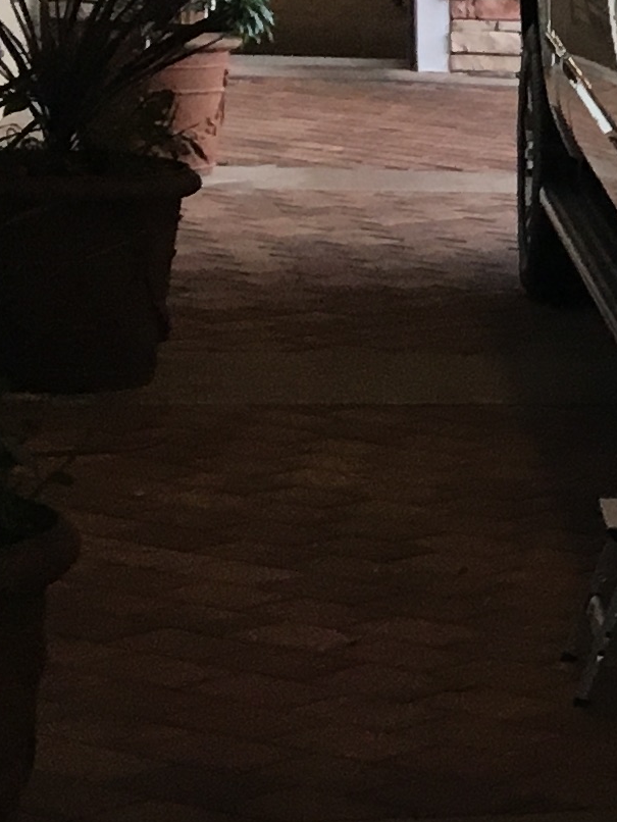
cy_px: 436
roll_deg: -3.1
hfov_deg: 8.8
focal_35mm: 145
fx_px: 3444
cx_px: 1732
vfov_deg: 13.6
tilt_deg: -9.1
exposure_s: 1/30
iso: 40
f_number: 2.2
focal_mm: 4.15
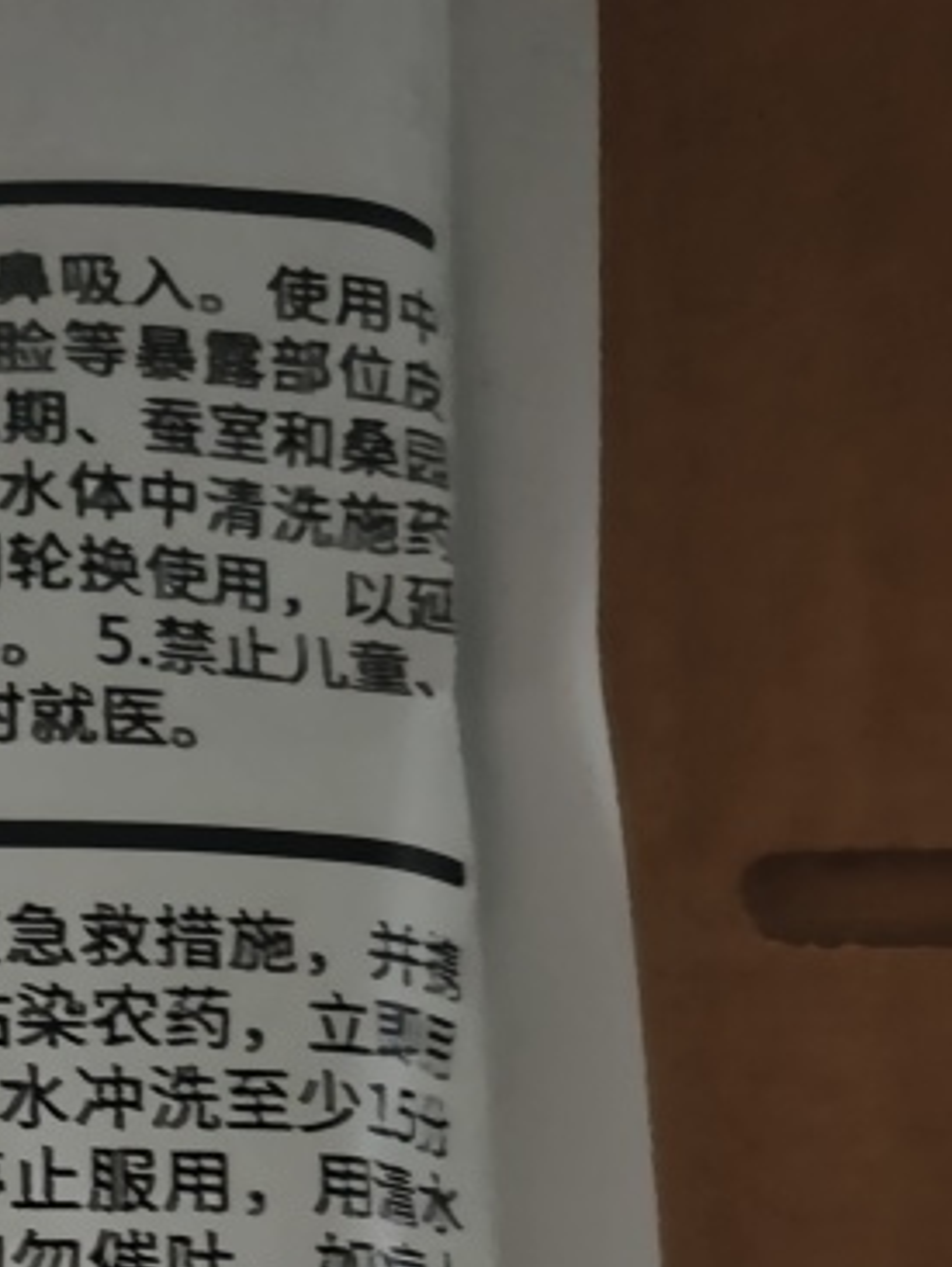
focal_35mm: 67
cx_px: -322
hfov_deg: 20.0
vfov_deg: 27.0
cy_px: 1324
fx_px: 2454
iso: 1150
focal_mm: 5.5
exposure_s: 1/20.1
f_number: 1.75
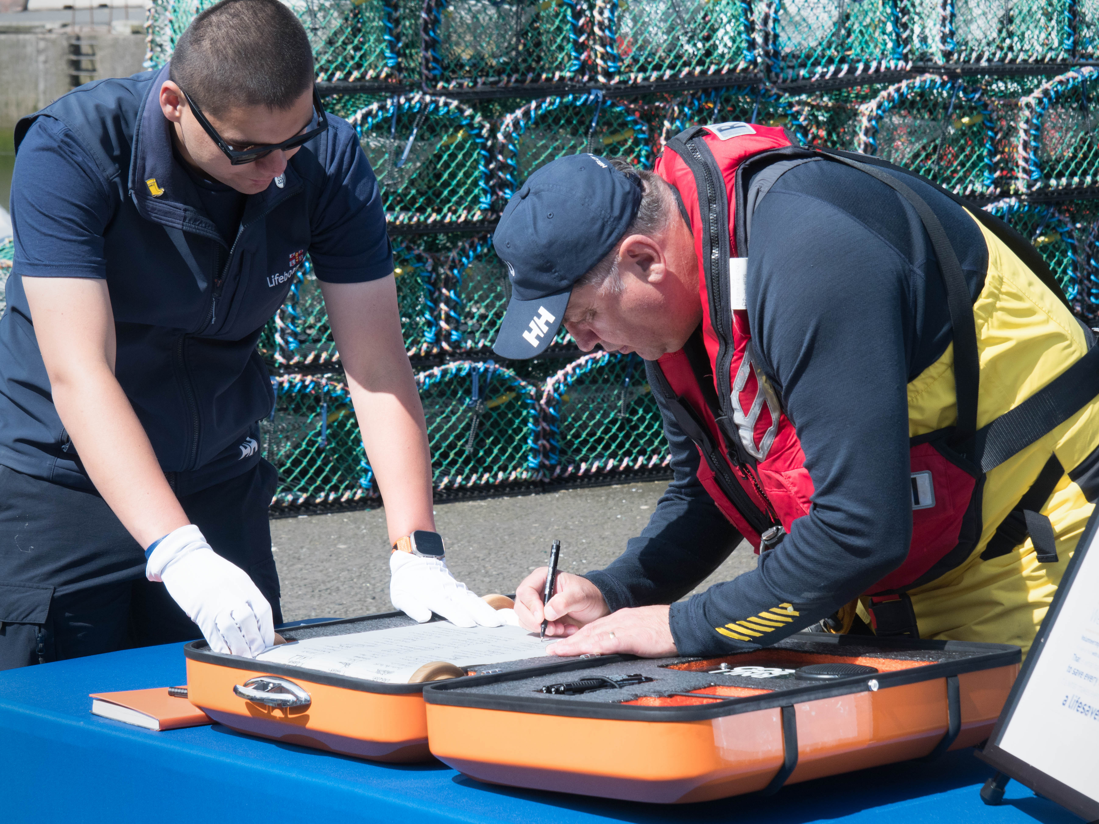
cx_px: 550
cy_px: 412
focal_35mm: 98
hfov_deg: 20.0
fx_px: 3111
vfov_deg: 15.1
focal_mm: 49
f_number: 7.1
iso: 400
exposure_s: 1/1000
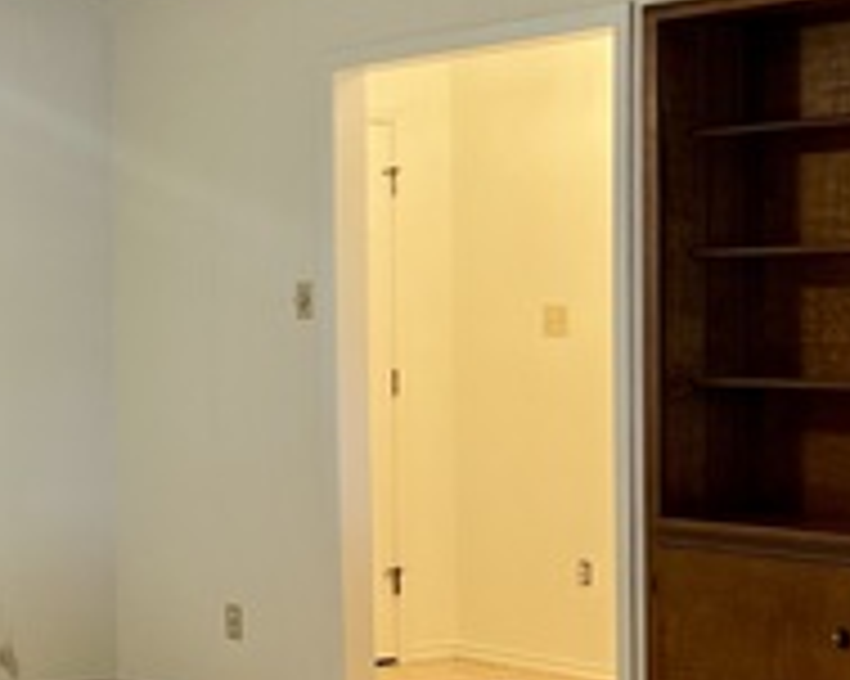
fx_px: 2162
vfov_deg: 17.8
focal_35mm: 86
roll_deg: +0.0
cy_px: 369
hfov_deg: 20.4
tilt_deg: -1.8
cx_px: -243
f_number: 1.5
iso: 80
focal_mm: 5.7
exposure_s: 1/60
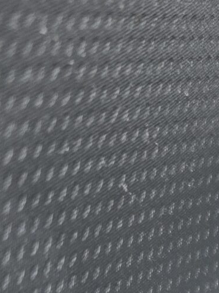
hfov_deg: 11.1
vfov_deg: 14.7
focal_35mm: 119
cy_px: 515
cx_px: 460
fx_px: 1004
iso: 64
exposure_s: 1/180
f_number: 1.7
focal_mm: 6.25
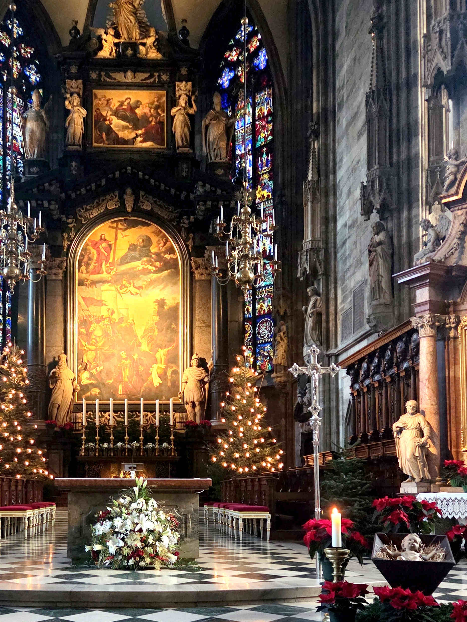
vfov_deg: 48.4
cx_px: 137
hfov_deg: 38.0
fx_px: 665
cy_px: 459
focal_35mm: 37
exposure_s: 1/60
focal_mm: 5.4
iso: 1600
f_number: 1.8
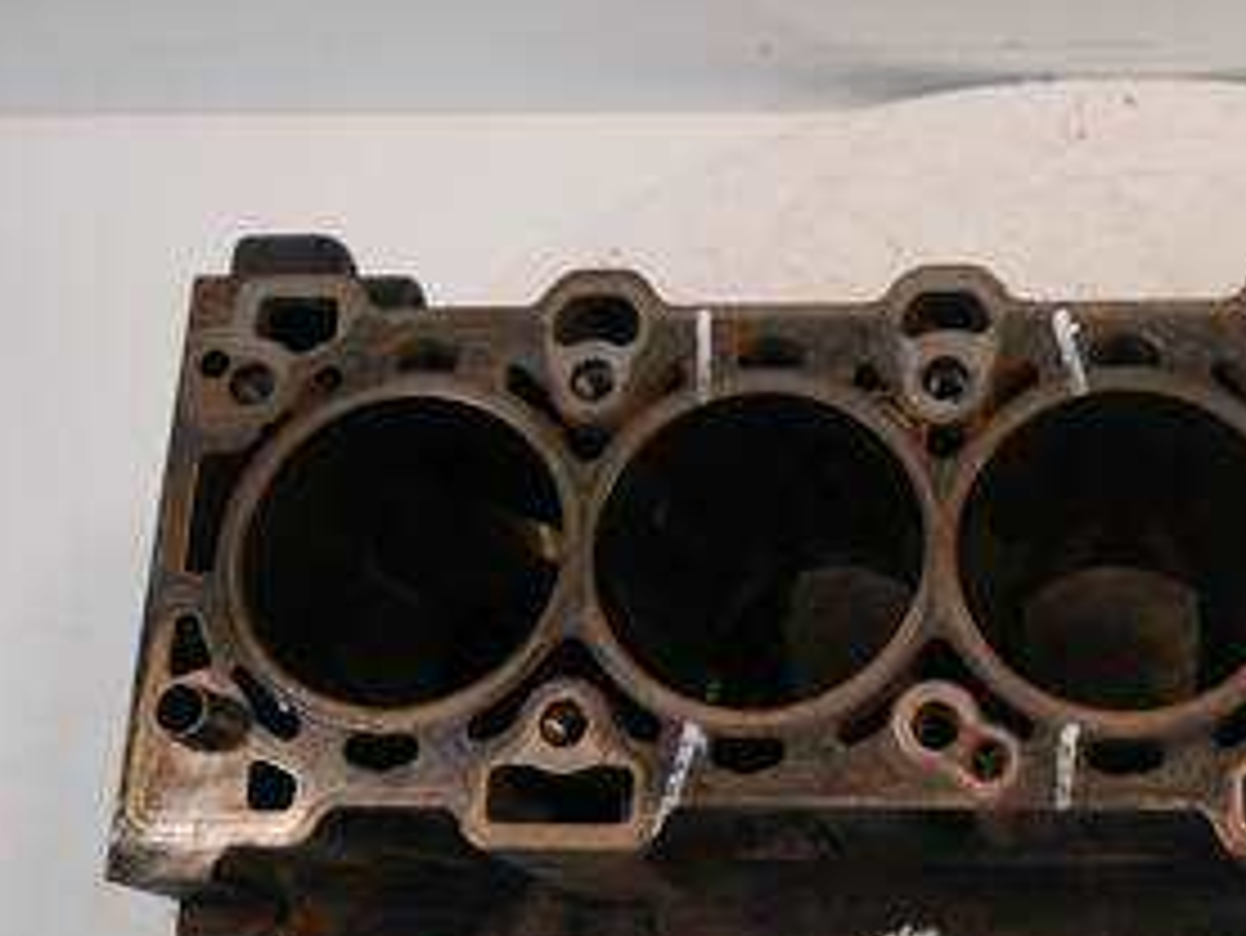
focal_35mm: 45
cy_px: 734
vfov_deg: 31.5
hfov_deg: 40.4
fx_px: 1620
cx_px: 994
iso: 250
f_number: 3.6
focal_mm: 13
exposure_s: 1/60
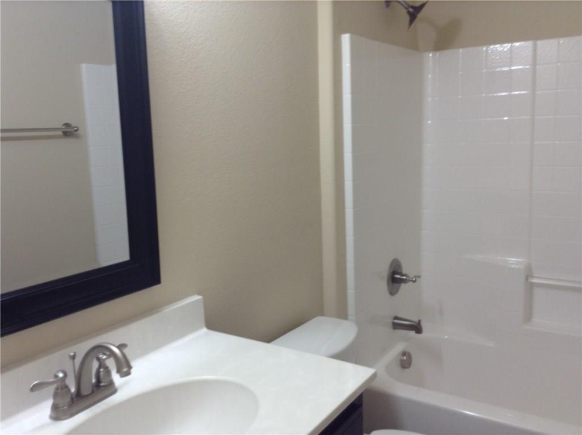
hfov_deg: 55.4
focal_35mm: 33
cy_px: 218
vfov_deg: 42.8
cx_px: 291
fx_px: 554
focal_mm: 3.3
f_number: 2.4
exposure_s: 1/24
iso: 32
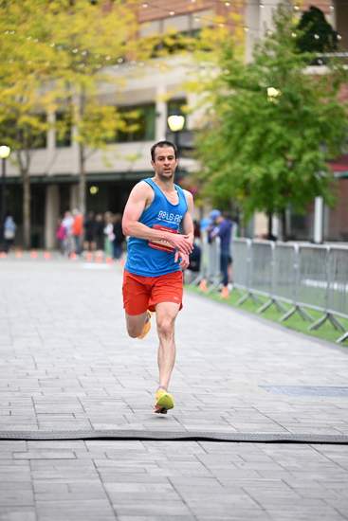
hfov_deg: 10.6
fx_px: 1884
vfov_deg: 15.8
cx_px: 174
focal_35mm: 130
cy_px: 260
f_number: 2.8
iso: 1600
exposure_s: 1/1600
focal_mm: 130
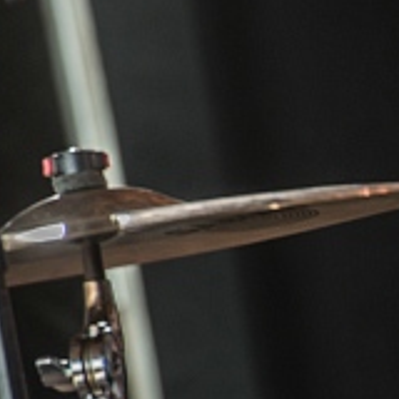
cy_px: 370
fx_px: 9989
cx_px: 880
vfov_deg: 2.3
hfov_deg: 2.3
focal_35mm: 766
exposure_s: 1/100
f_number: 7.1
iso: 250
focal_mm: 200
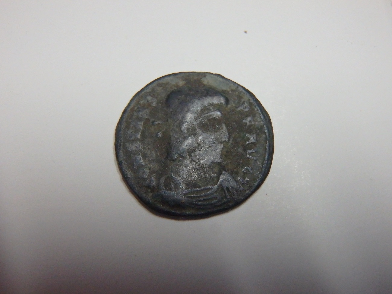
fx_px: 419
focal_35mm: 37
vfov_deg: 38.7
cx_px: 196
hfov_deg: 50.1
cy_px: 147
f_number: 4.7
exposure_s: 1/100
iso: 800
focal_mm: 6.6
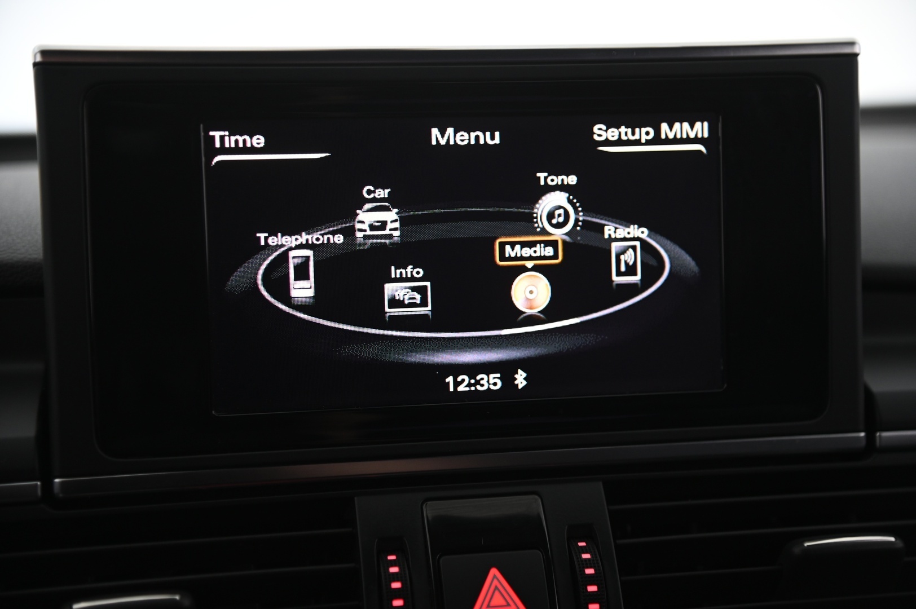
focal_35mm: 70
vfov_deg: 19.4
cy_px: 304
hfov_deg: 28.9
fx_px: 1780
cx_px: 458
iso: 1000
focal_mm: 70
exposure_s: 1/20
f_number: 4
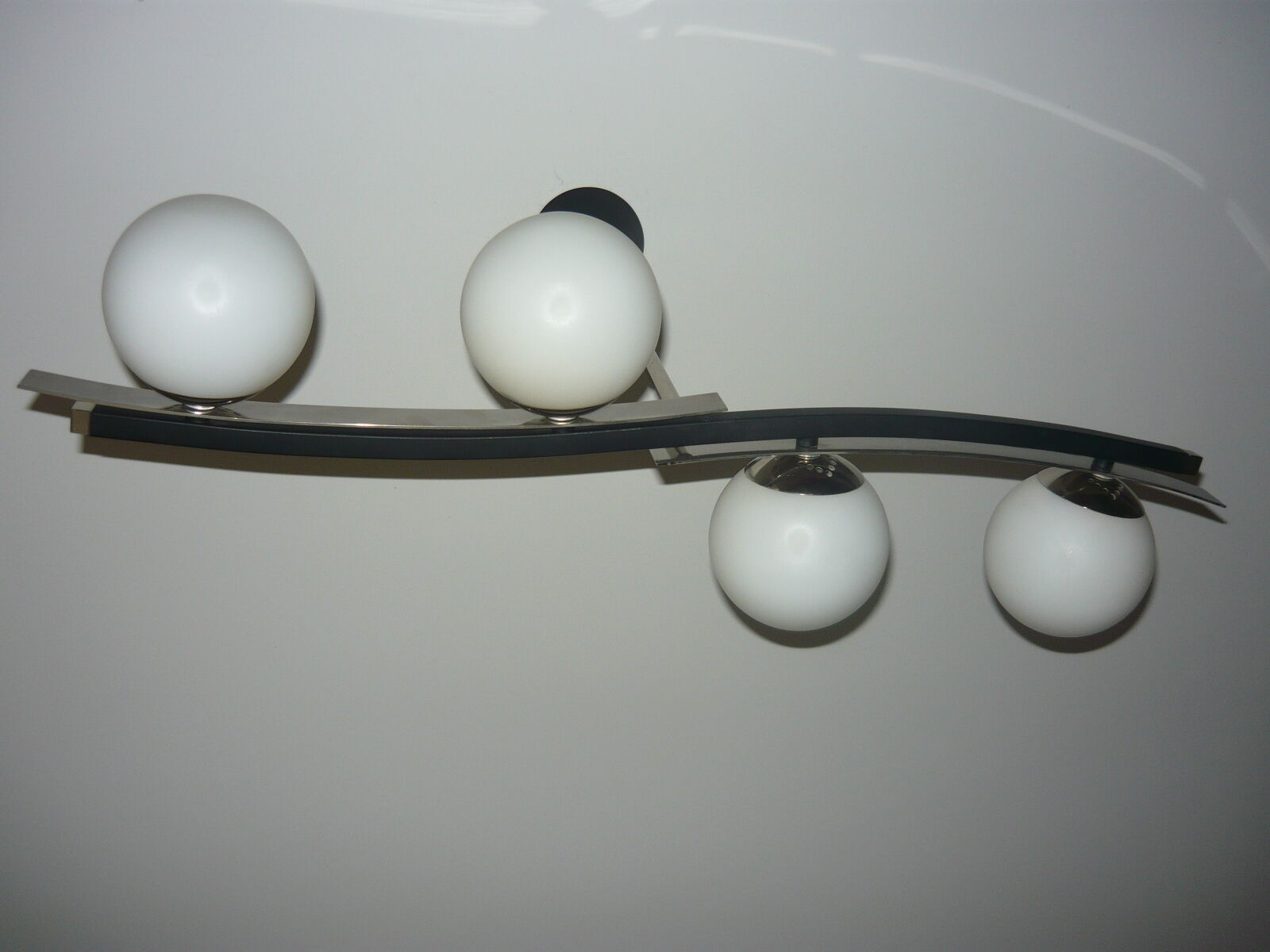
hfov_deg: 55.4
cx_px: 635
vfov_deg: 42.9
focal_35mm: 33
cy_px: 476
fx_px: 1211
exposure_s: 1/30
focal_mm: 5.5
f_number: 2.8
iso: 100
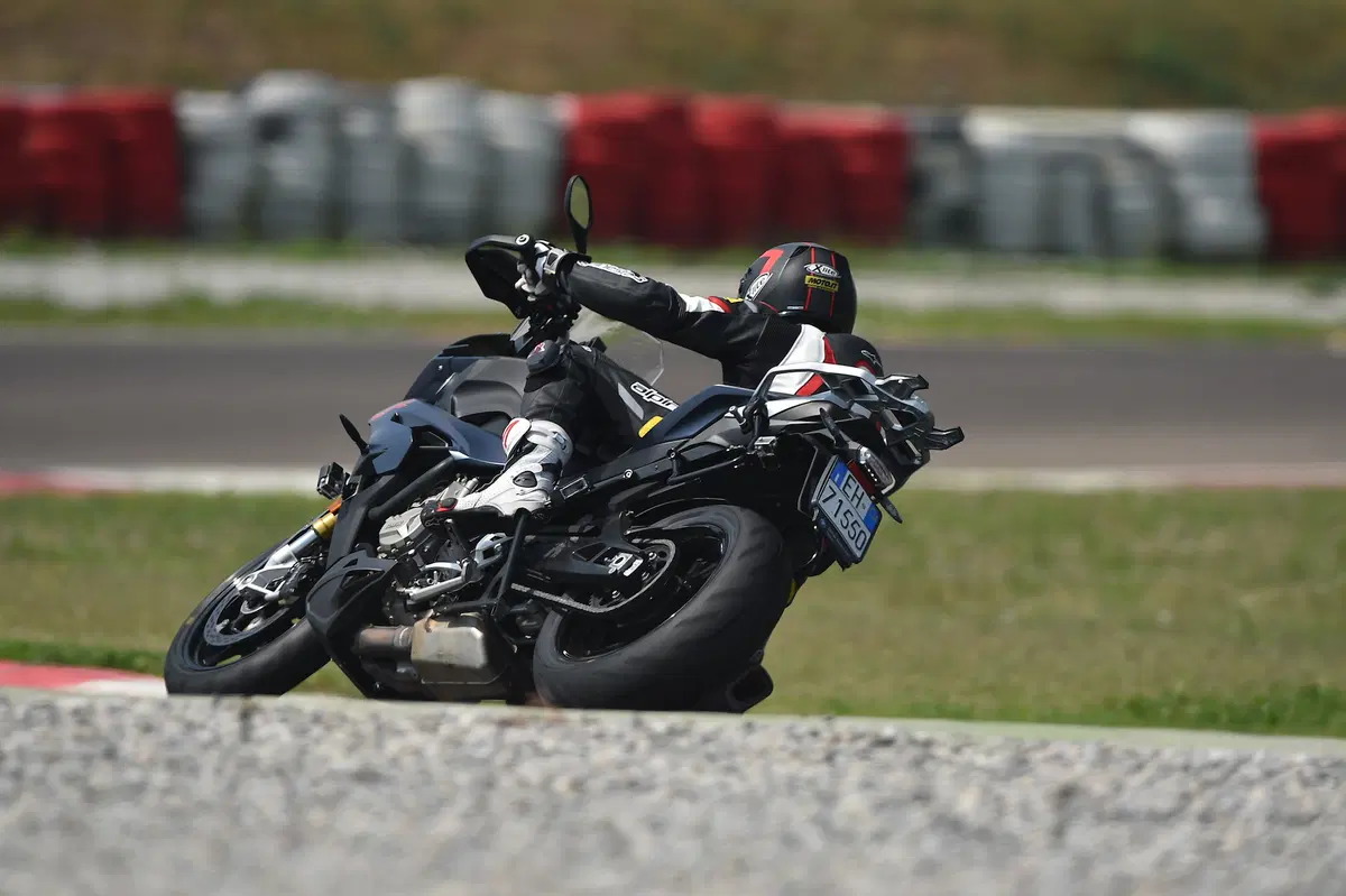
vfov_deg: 2.3
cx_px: 673
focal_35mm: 600
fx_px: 22423
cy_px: 448
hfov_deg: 3.4
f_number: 7.1
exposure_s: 1/800
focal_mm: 600
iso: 63
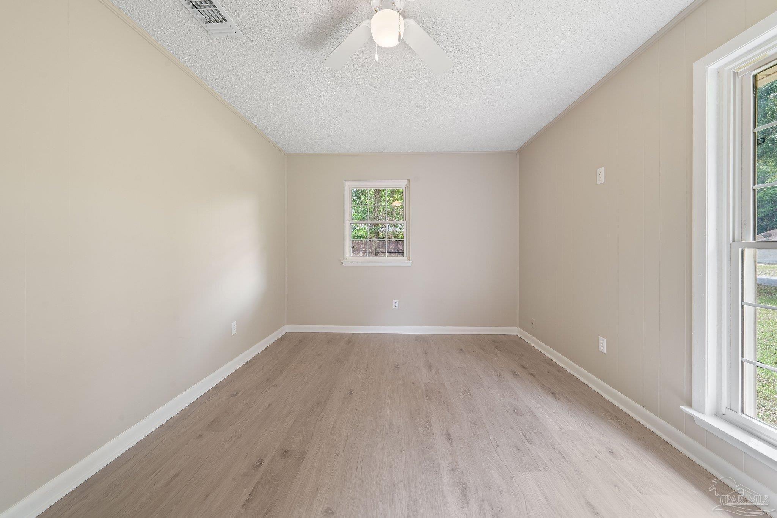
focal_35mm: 12
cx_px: 388
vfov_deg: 90.0
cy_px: 259
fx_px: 259
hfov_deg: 112.6
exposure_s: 1/1.67
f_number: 10
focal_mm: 12
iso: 500
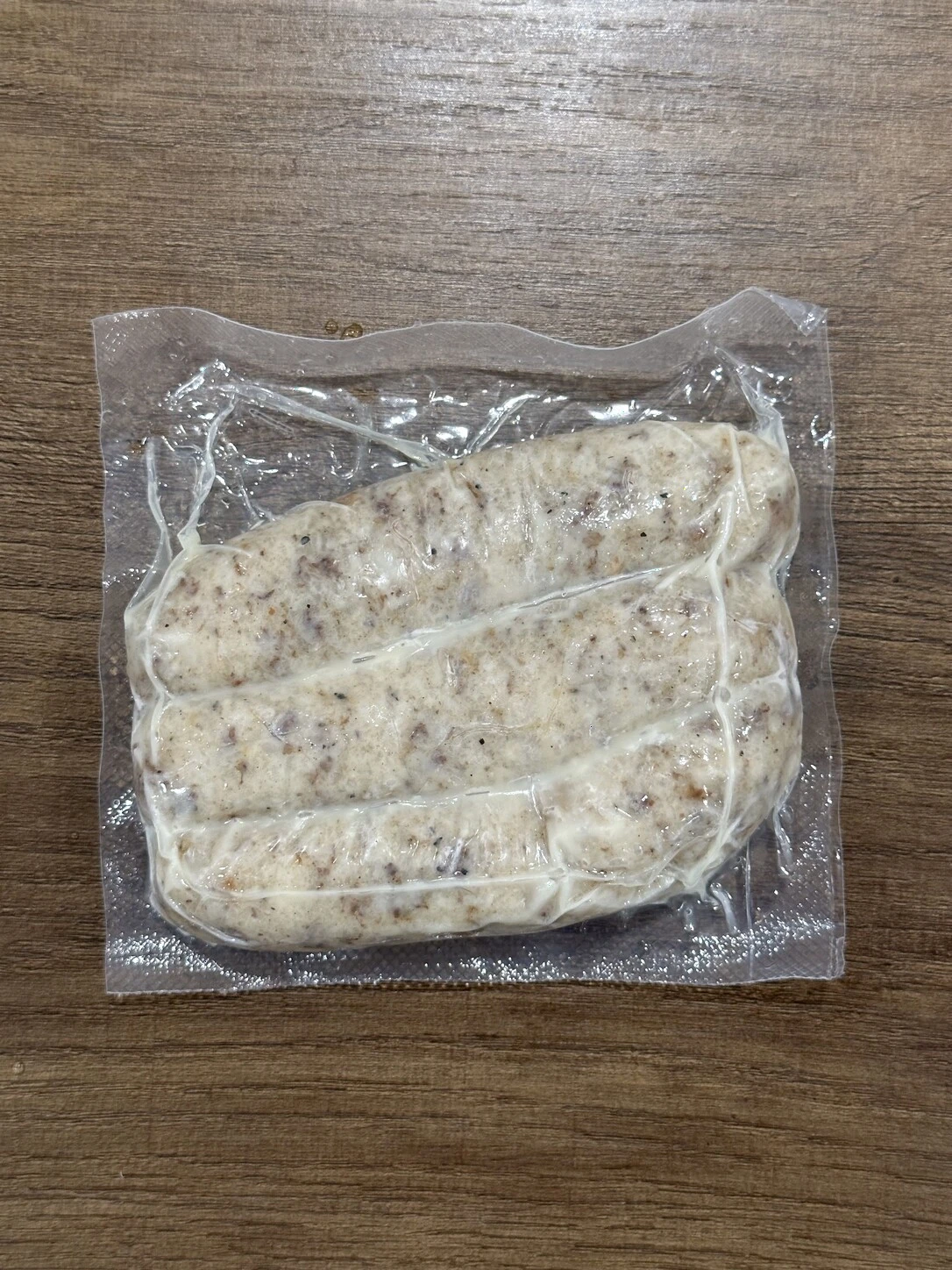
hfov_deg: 30.3
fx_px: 1760
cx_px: 476
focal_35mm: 48
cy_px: 635
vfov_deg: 39.7
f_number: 1.78
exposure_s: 1/60
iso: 160
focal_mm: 6.86
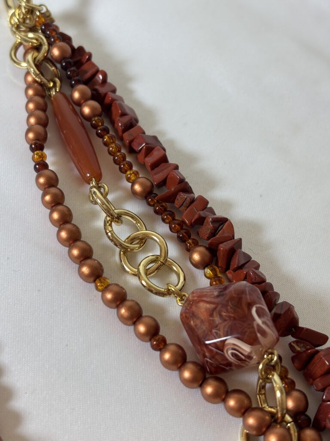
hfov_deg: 28.0
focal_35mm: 52
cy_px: 220
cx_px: 165
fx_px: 661
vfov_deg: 36.8
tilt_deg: -56.4
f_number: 1.6
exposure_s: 1/100
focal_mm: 5.96
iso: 40
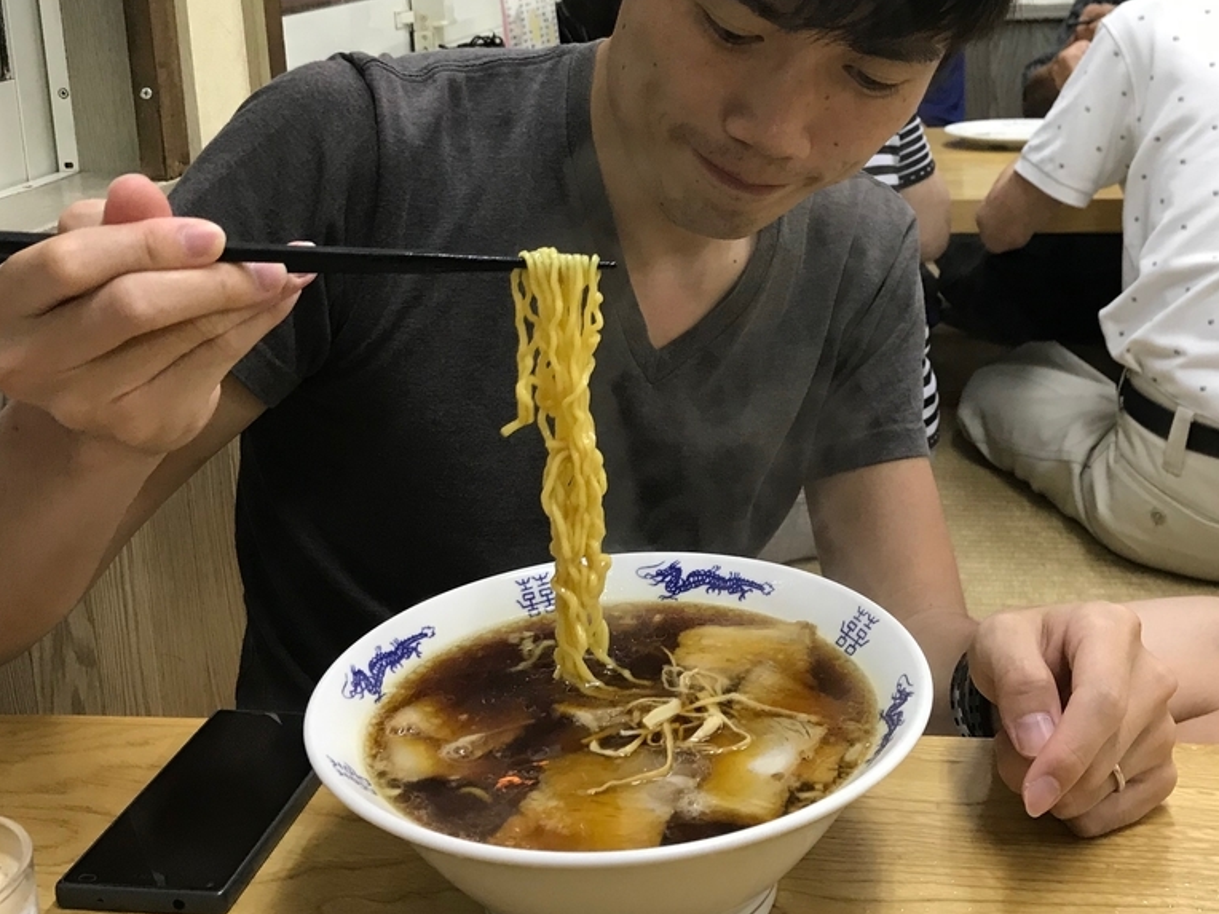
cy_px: 260
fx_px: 1549
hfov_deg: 42.8
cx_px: 726
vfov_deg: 32.4
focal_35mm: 44
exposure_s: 1/17
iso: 40
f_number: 1.8
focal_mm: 3.99
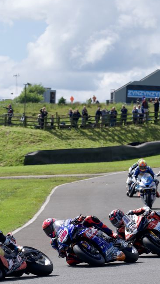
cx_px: 157
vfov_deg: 7.4
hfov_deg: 4.2
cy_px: 149
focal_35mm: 290
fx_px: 2189
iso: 400
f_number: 8
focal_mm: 155
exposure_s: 1/1000
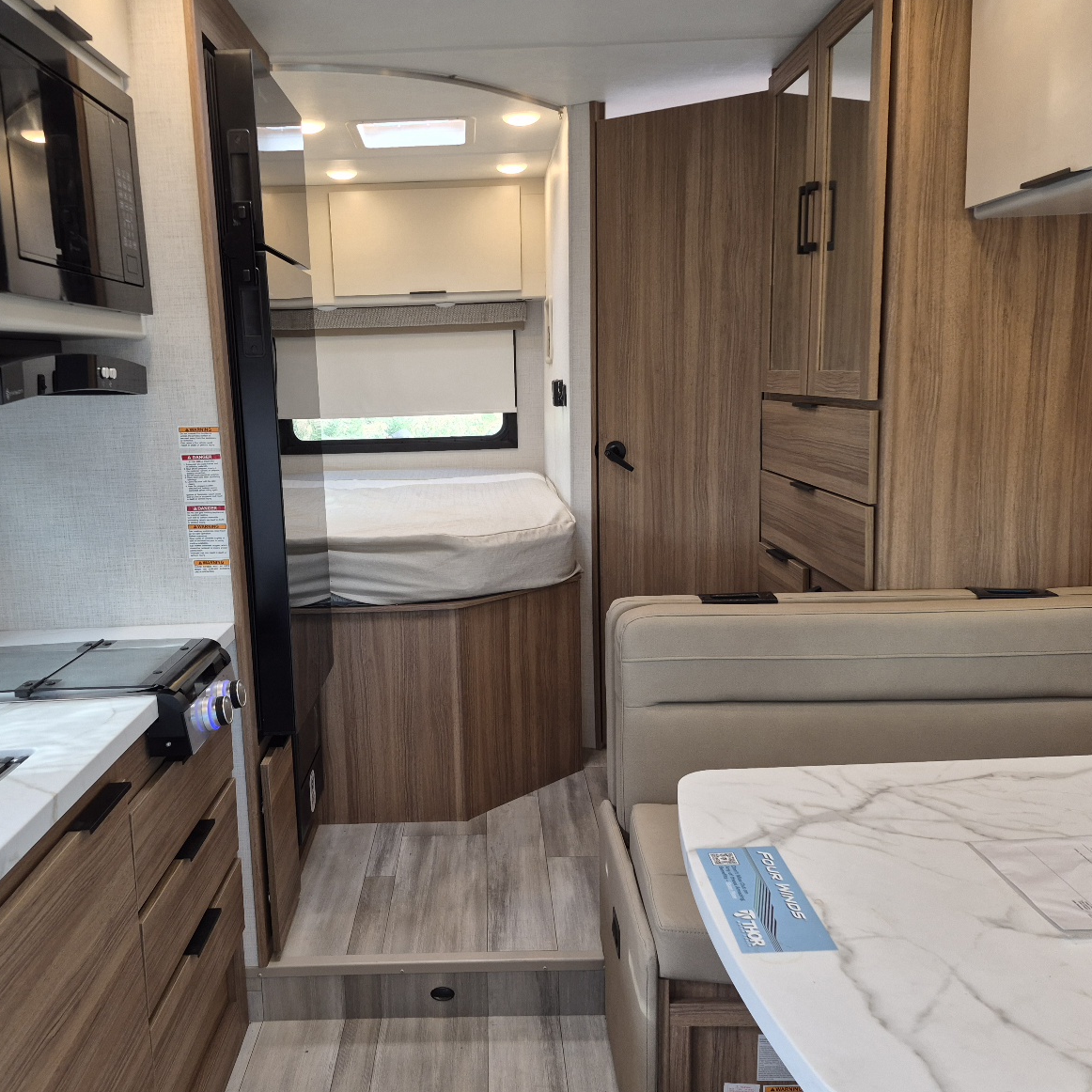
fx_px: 999
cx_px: 472
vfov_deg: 57.3
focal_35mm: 28
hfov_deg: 57.1
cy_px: 542
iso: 100
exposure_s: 1/182
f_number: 1.8
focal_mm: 5.4
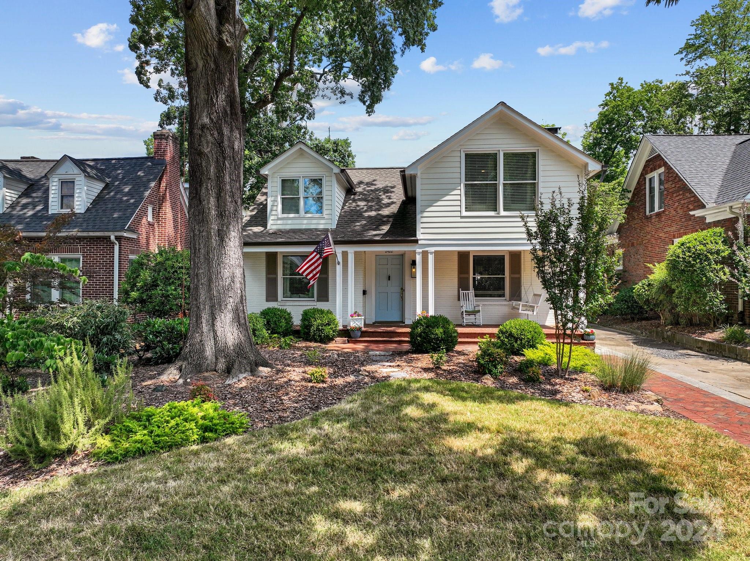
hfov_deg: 71.6
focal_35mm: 24
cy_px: 280
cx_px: 375
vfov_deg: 56.8
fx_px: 520
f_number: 2.8
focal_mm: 12.29
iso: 400
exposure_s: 1/2000
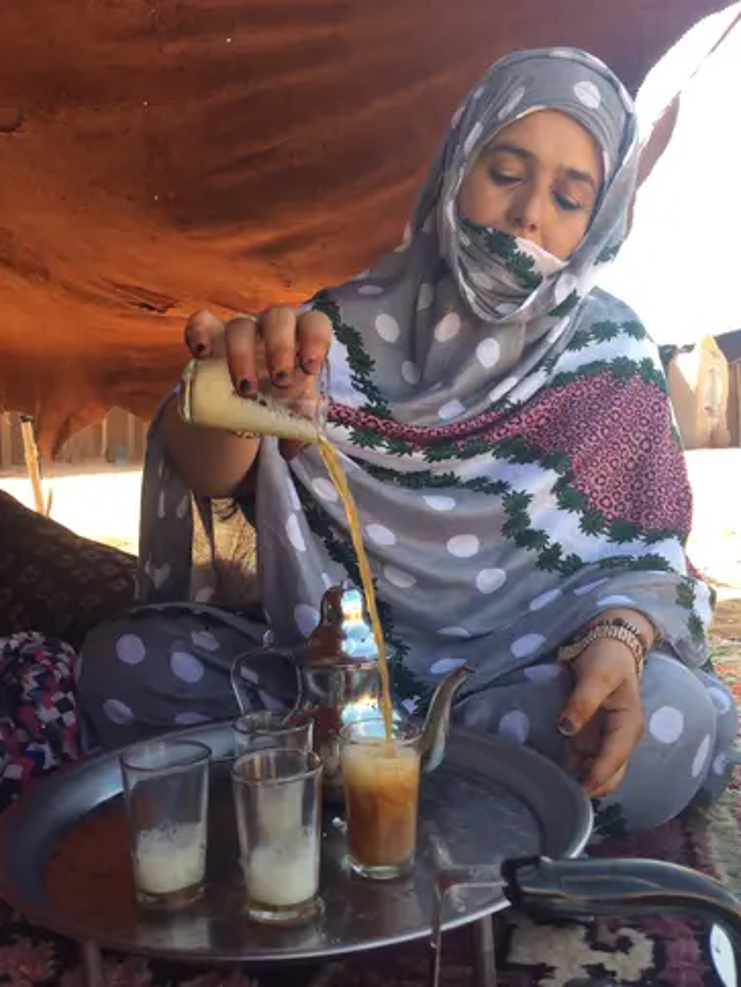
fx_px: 942
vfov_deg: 55.3
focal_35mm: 33
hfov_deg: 42.9
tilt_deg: -3.0
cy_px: 508
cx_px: 375
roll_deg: +2.4
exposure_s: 1/197
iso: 32
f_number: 2.4
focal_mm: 3.3
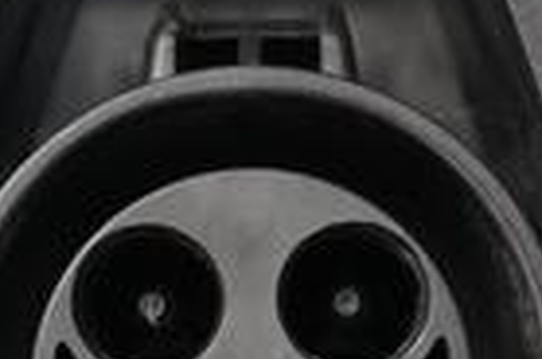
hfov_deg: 15.9
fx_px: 1938
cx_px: 269
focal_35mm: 129
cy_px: 460
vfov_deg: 10.4
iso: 6400
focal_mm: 28
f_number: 2.8
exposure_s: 1/60
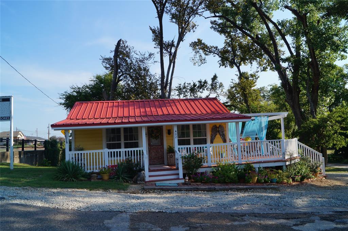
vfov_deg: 47.8
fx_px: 261
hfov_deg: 67.4
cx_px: 174
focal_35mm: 27
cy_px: 116
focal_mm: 18
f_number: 11
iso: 100
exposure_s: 1/100
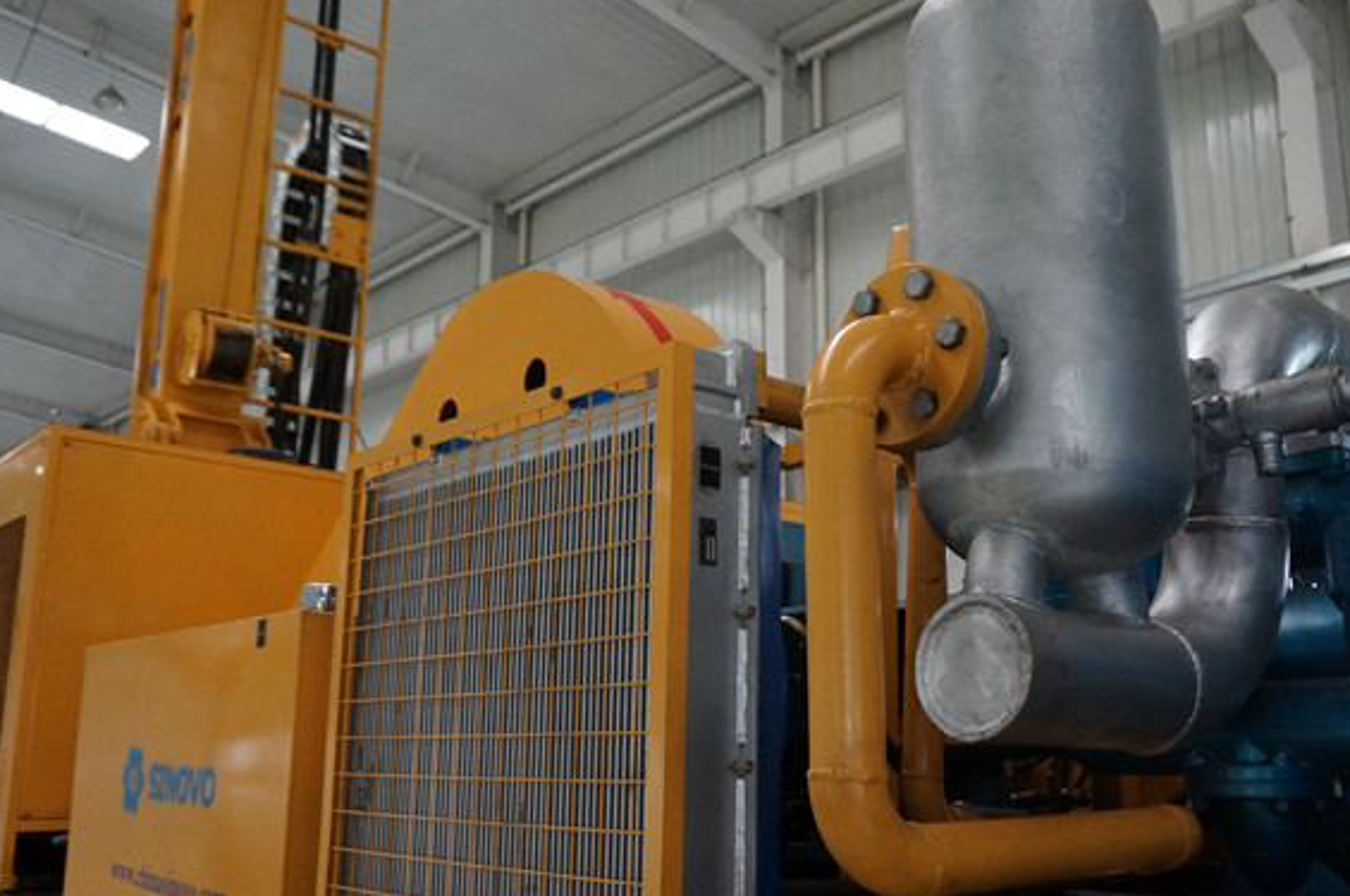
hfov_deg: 55.6
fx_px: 1273
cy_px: 505
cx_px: 772
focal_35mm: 34
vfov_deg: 38.7
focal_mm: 16
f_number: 3.5
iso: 2000
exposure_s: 1/160
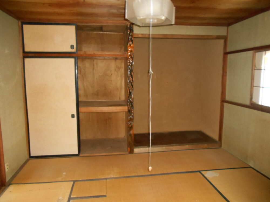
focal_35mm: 26
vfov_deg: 53.1
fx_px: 203
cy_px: 101
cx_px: 135
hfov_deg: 67.3
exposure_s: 1/25
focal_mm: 4.6
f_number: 3.2
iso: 800
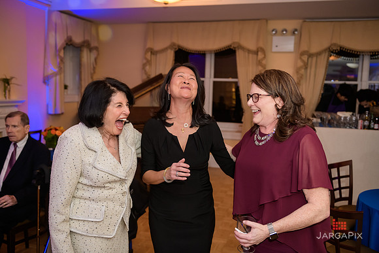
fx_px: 358
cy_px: 126
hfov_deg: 55.8
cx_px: 190
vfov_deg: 38.9
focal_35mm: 34
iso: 1250
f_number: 3.2
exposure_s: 1/125
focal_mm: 34
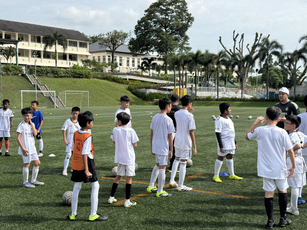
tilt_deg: -3.0
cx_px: 154
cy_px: 115
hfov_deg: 39.7
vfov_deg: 30.3
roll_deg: -0.2
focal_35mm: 48
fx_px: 426
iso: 64
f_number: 1.78
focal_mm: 6.76
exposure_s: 1/3425
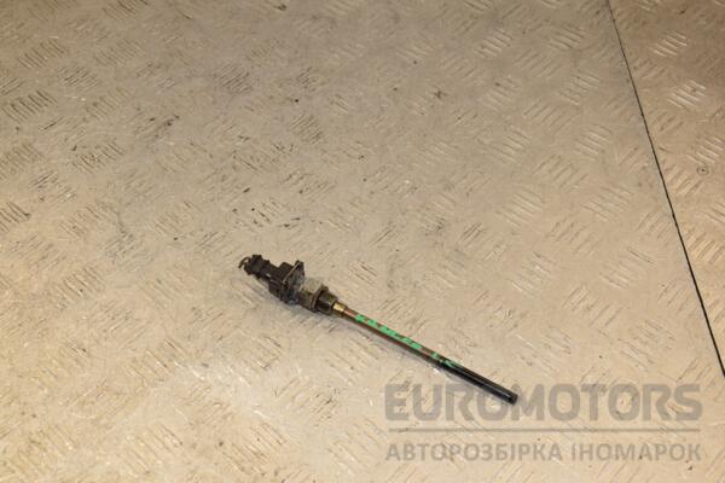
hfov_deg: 41.1
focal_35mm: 48
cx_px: 362
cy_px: 242
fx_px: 967
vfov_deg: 28.1
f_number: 7.1
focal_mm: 32
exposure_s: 1/200
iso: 800
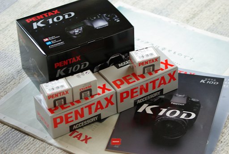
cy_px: 77
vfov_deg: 11.5
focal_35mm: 120
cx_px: 114
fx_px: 764
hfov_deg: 17.0
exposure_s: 1/10
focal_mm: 80
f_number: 2.8
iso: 400
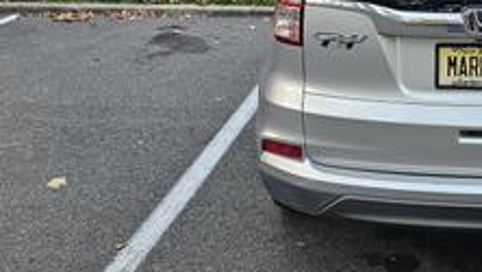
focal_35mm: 57
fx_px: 729
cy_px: 20
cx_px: 386
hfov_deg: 35.4
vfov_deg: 20.6
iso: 250
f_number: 1.7
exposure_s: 1/120
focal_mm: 6.3
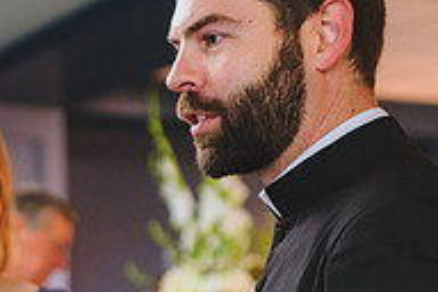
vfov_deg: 12.7
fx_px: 1290
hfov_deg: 18.7
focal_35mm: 106
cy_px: 332
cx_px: -14
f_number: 1.8
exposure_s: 1/250
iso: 1000
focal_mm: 35
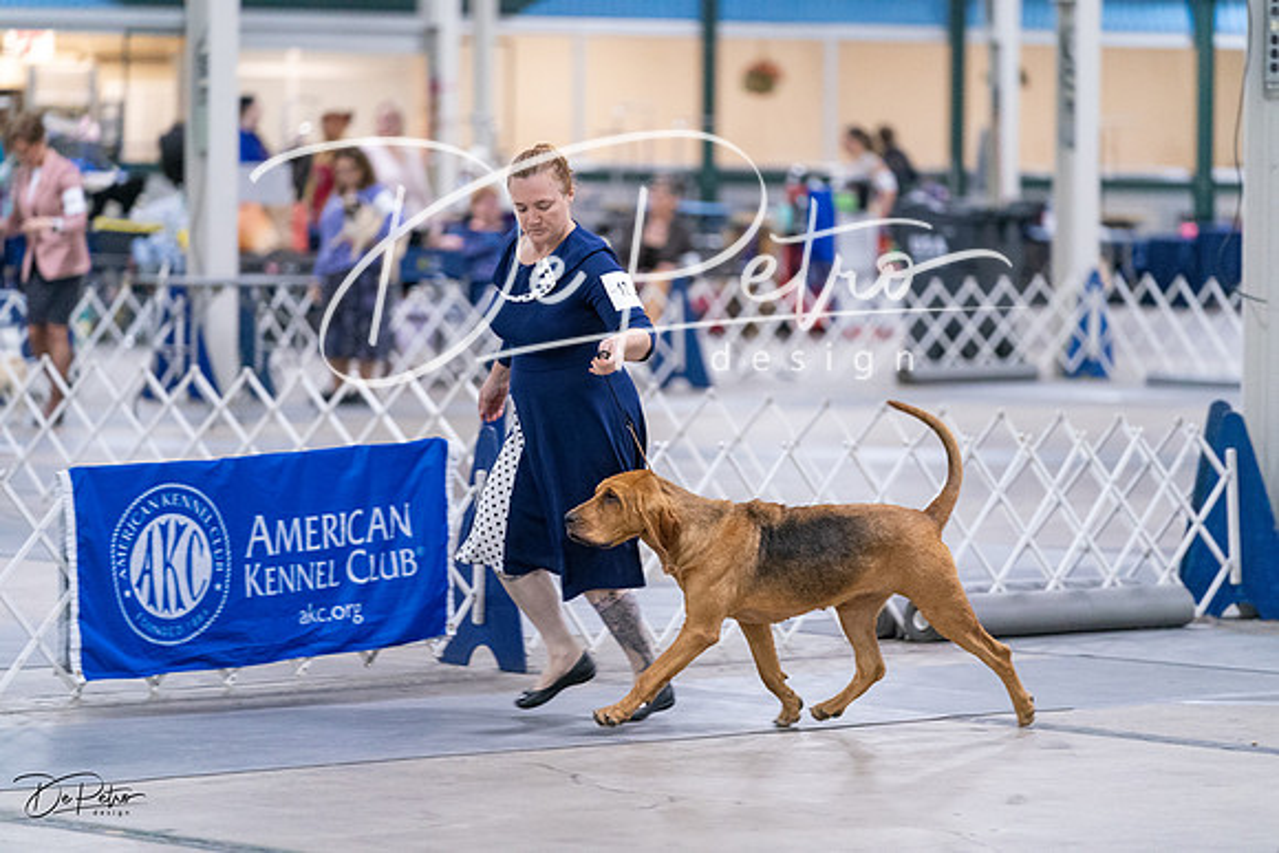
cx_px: 640
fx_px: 6325
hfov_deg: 11.5
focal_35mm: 178
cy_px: 426
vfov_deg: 7.7
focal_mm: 178
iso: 6400
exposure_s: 1/250
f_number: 2.8
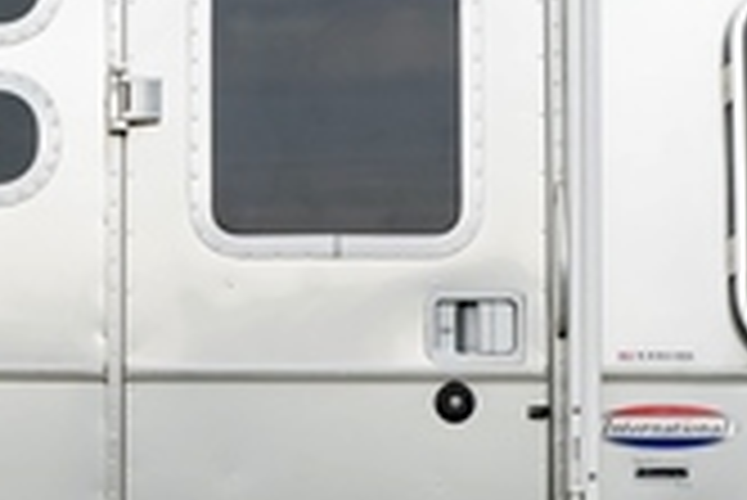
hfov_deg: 9.5
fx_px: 4486
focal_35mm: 216
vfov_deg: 6.4
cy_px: 329
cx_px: 18
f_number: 8
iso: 160
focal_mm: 50
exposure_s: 1/200
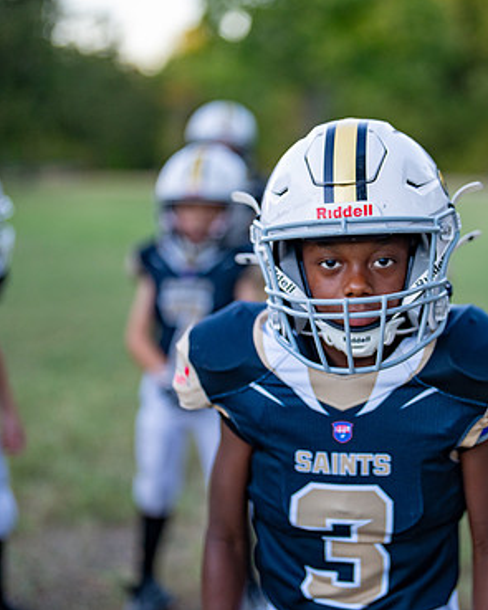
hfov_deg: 20.5
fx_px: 1337
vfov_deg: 25.7
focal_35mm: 74
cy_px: 292
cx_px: 361
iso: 500
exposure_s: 1/1000
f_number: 1.2
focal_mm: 50
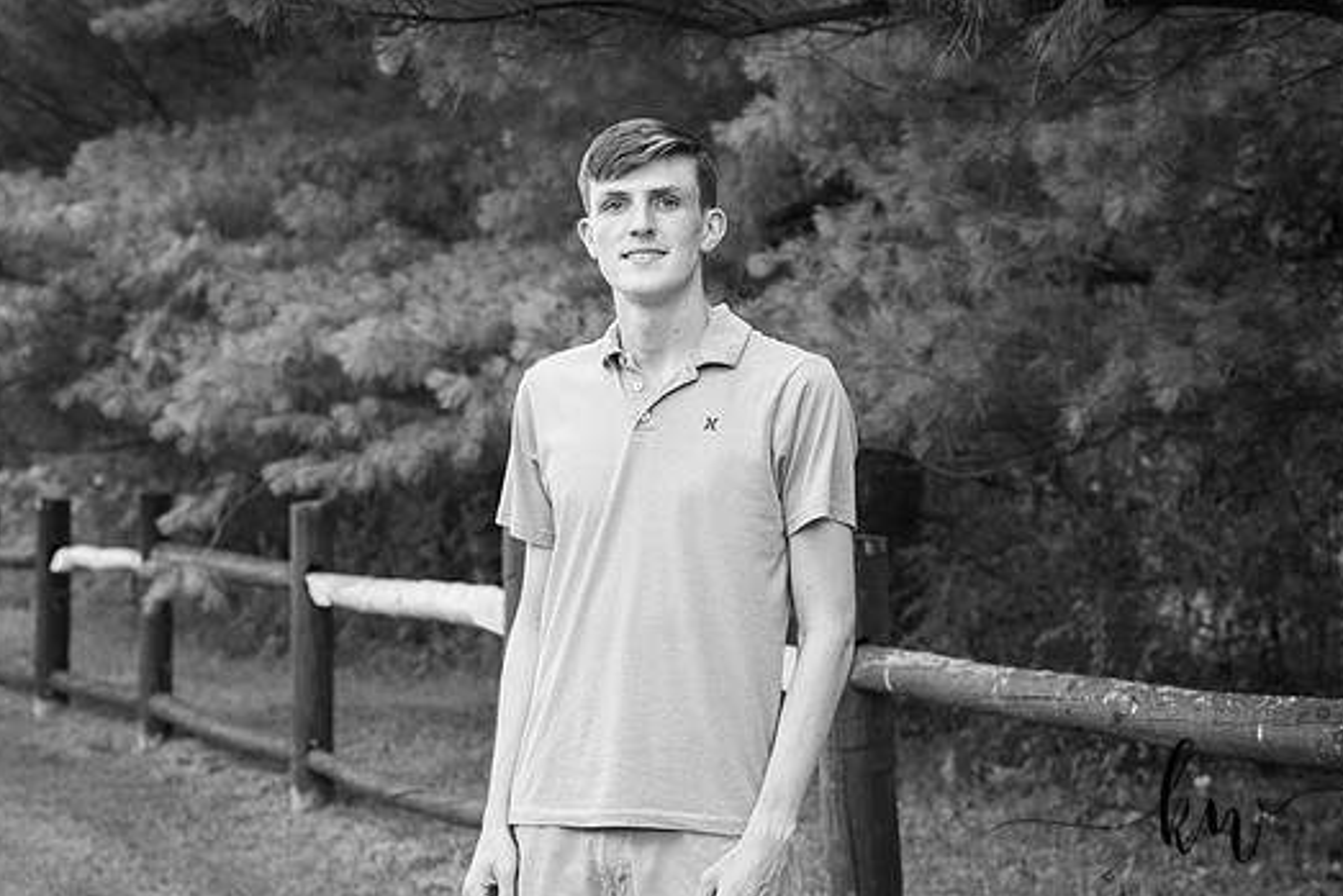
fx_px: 3806
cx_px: 709
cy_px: 474
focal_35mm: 102
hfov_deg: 20.0
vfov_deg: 13.4
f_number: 6.3
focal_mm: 92
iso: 500
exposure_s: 1/200
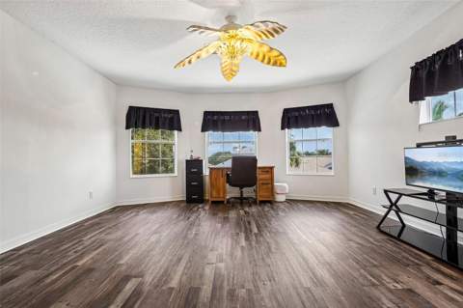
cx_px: 232
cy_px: 154
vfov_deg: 70.3
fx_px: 218
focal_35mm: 17
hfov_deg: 93.3
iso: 400
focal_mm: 17
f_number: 9
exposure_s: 1/25
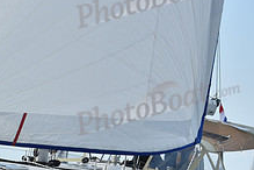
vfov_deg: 5.3
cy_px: 182
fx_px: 1827
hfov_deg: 7.9
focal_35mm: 259
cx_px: 17
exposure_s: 1/1000
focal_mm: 98
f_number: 6.3
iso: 320
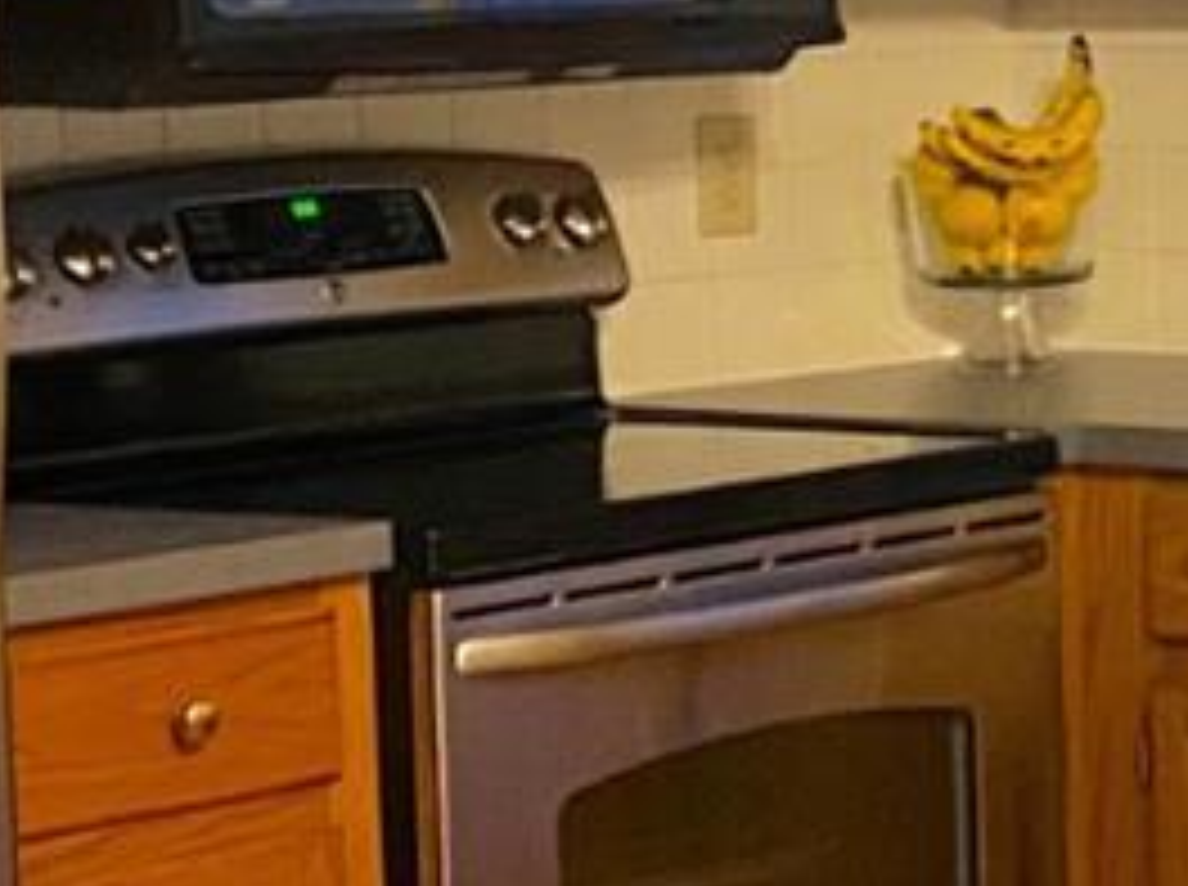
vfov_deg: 10.0
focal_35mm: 148
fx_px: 5070
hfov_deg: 12.4
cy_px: 256
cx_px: 1989
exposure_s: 1/40
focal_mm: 4.25
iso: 320
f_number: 1.8
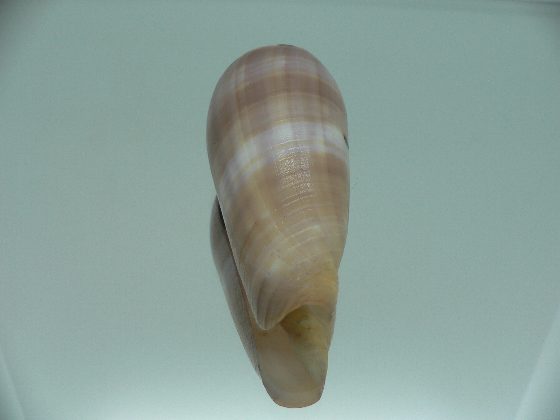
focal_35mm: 35
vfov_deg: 40.7
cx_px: 280
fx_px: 566
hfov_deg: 52.6
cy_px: 210
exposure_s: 1/60
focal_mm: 4.6
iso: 80
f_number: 2.8
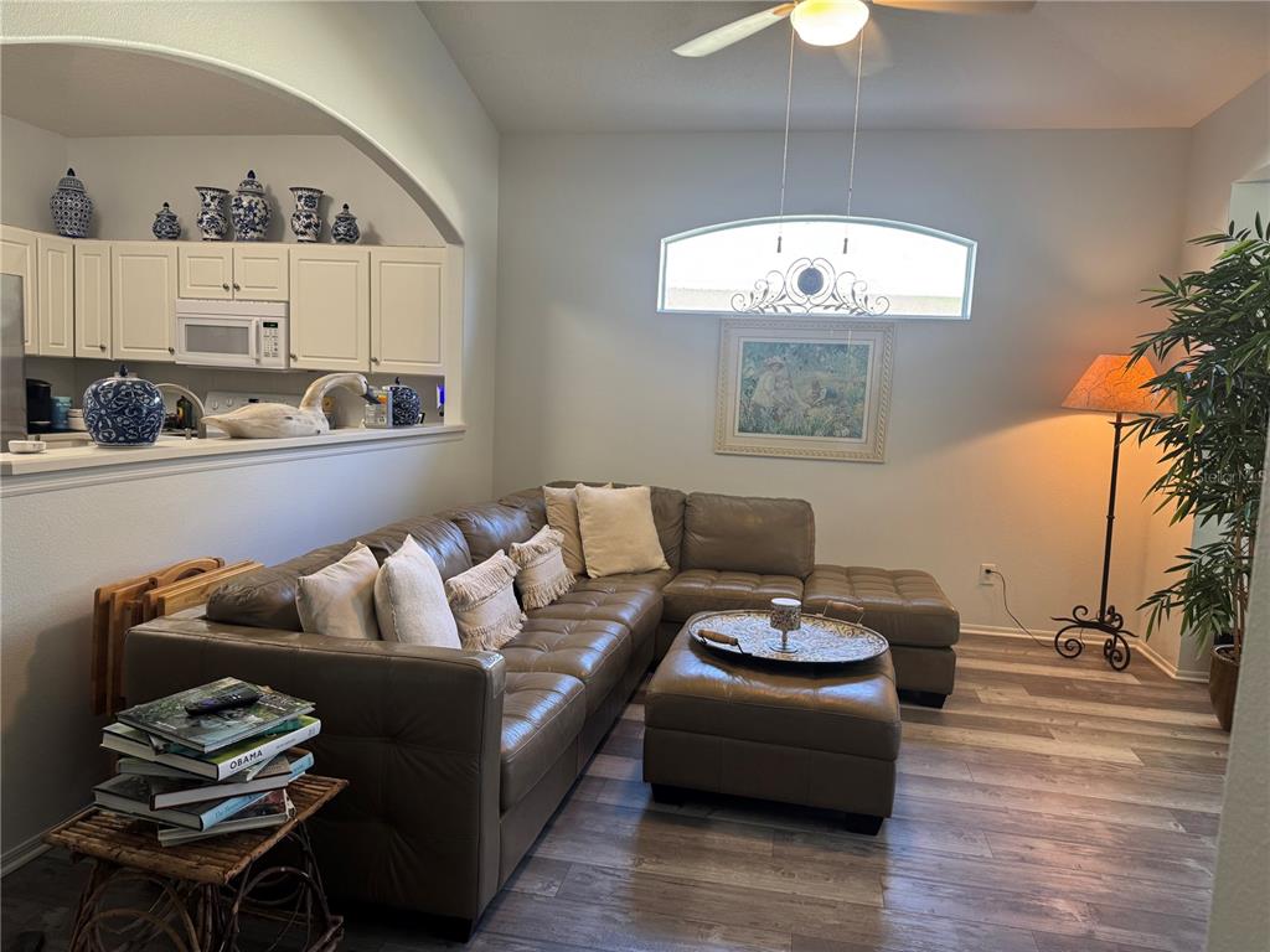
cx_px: 635
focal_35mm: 24
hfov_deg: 71.6
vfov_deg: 56.8
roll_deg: -2.5
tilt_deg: -6.0
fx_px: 881
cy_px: 476
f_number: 1.78
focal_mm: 6.76
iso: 125
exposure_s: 1/60
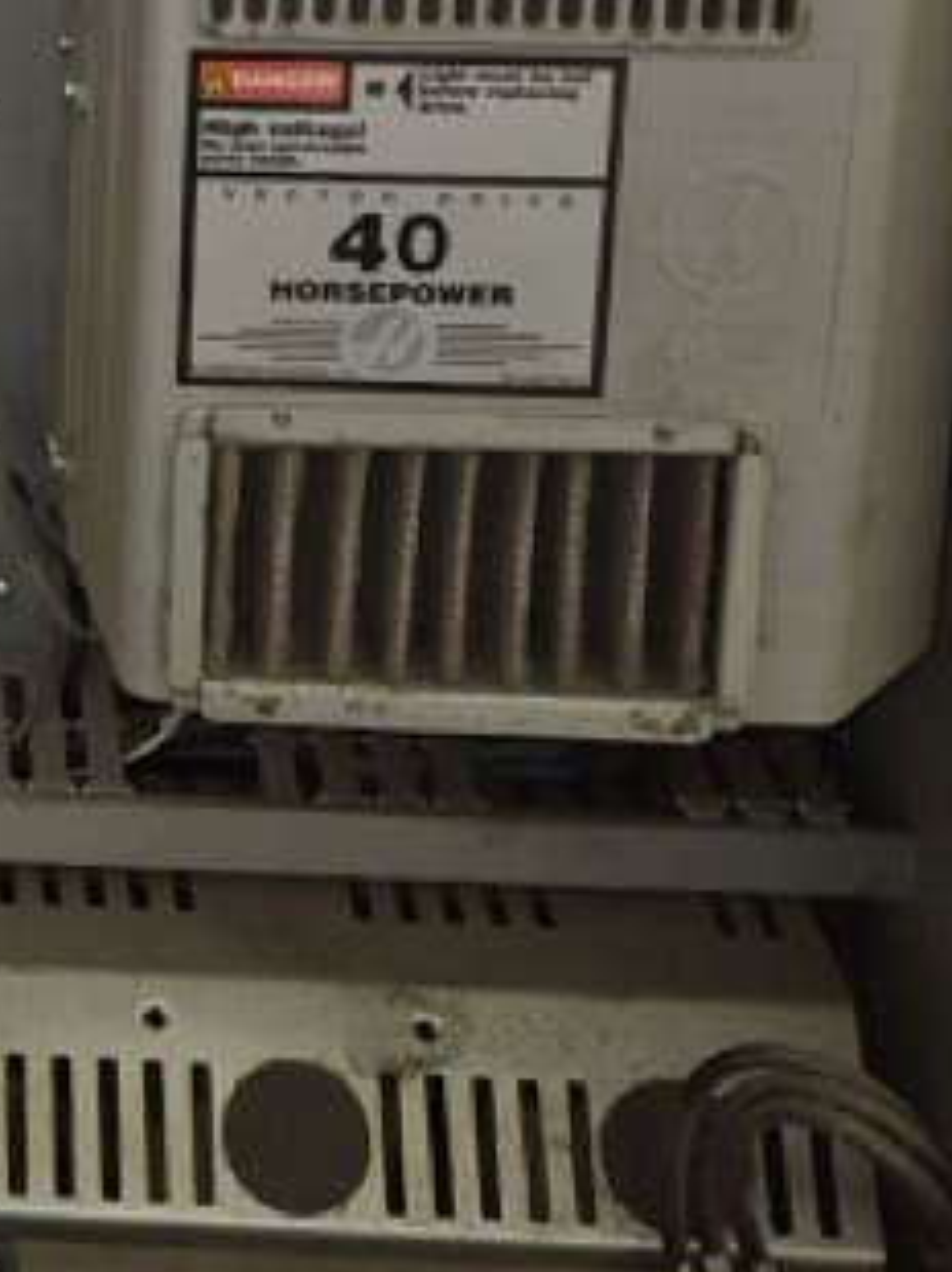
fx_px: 3488
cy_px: -70
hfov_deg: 14.5
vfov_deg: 19.9
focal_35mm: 95
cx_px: -460
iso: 125
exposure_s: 1/17
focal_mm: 5.4
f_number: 1.8
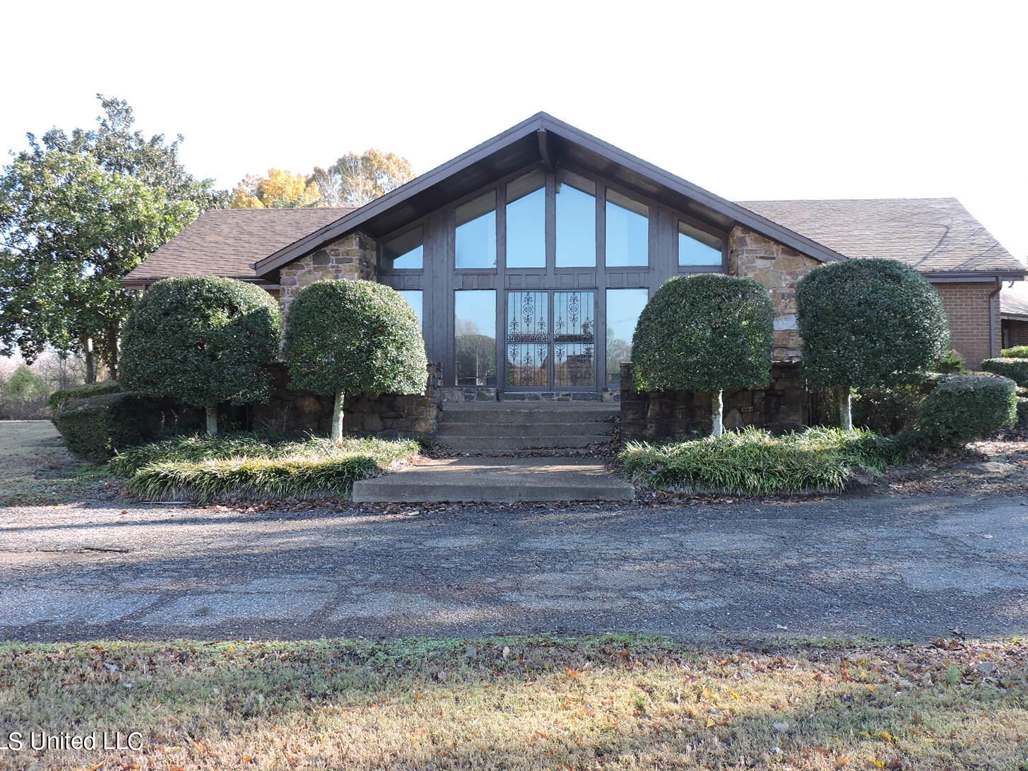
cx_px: 538
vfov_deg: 42.9
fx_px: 980
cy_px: 355
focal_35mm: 33
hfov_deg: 55.3
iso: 100
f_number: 3.1
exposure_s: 1/160
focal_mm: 5.4
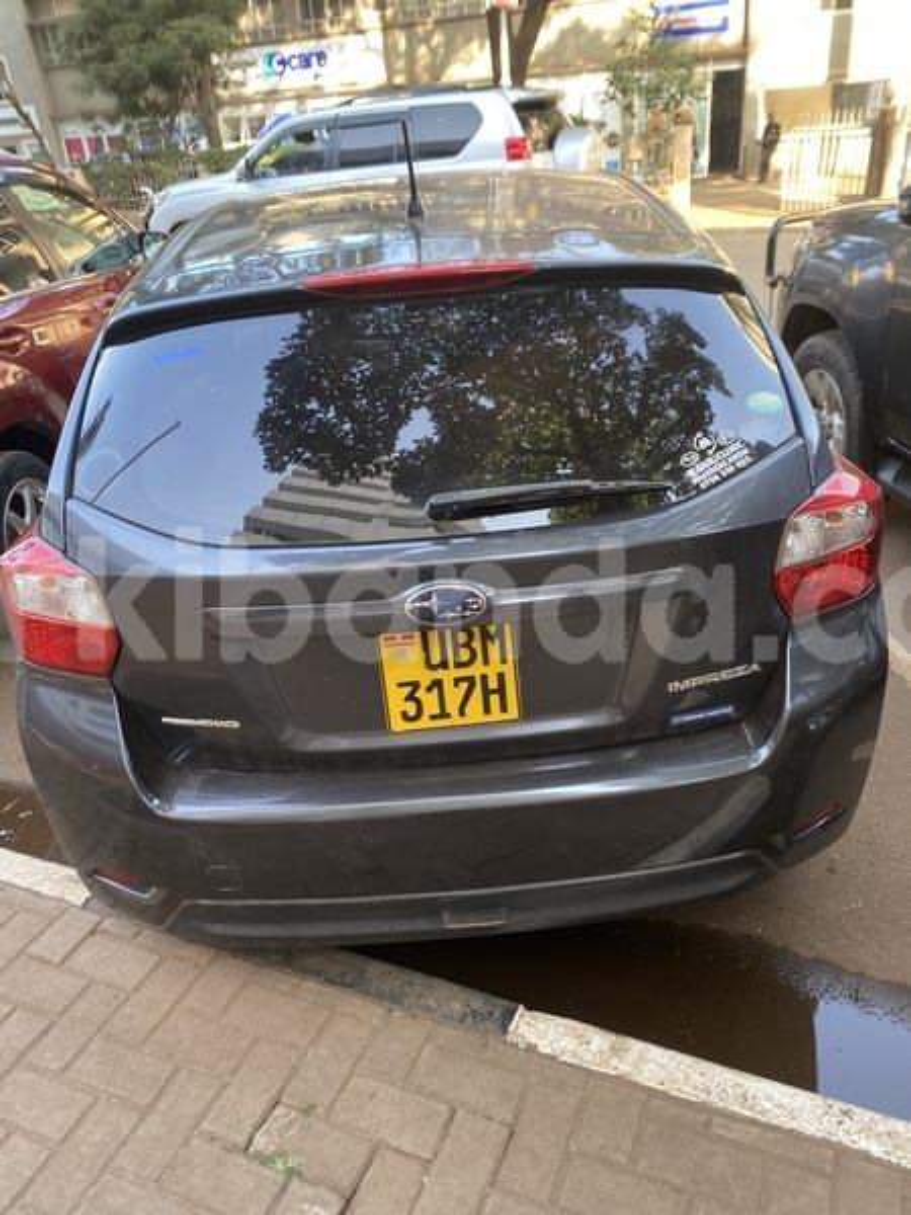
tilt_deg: -25.6
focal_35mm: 26
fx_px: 912
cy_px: 608
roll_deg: +5.4
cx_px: 456
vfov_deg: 67.3
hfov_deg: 53.1
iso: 80
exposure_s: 1/121
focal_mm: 4.25
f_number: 1.8
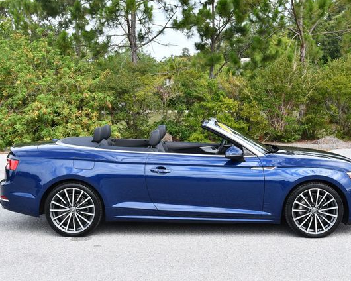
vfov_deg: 25.8
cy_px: 140
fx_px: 613
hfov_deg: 31.9
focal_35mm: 59
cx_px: 190
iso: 200
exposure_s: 1/250
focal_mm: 26
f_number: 6.3
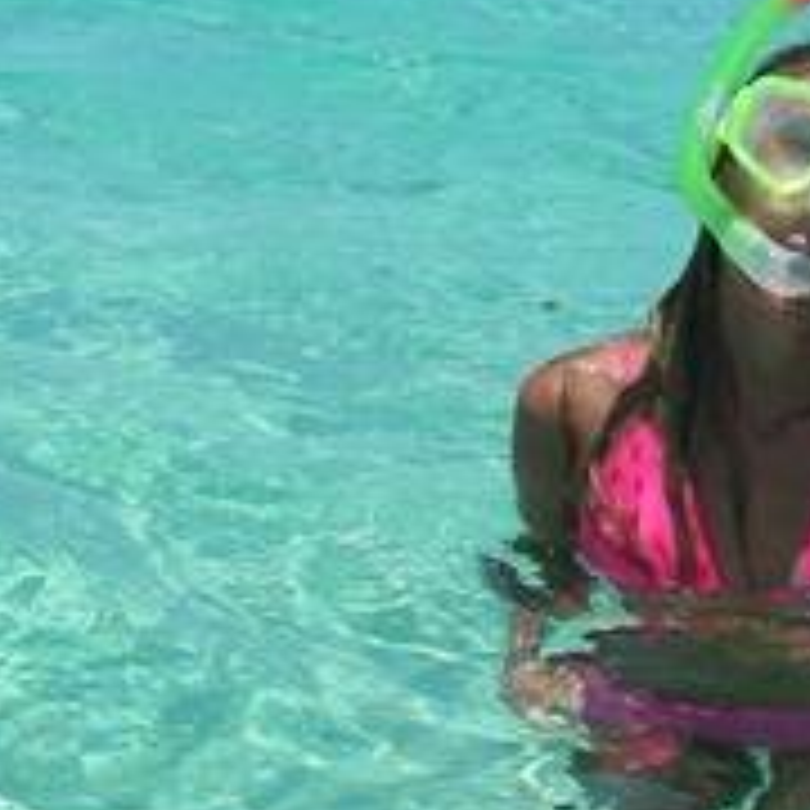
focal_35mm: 112
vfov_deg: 15.4
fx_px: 2965
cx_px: 846
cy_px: 702
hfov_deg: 15.2
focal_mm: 6.3
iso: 50
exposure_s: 1/604
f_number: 5.6
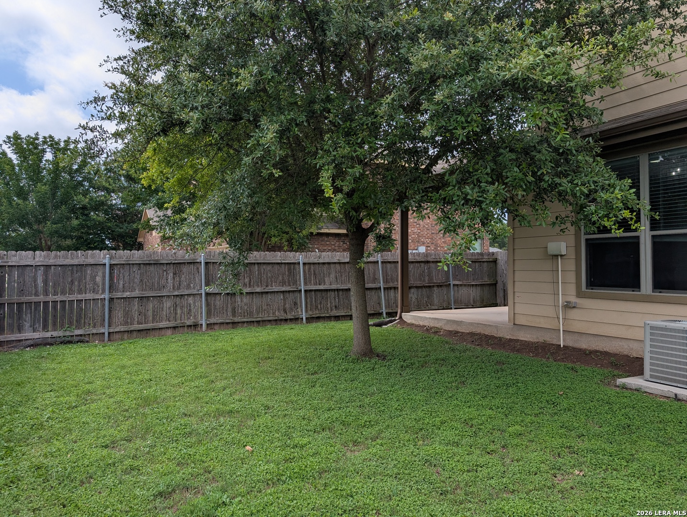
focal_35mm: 24
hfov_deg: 71.5
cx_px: 344
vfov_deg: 56.9
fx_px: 477
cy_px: 258
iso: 11
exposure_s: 1/756
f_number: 1.68
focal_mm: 6.9
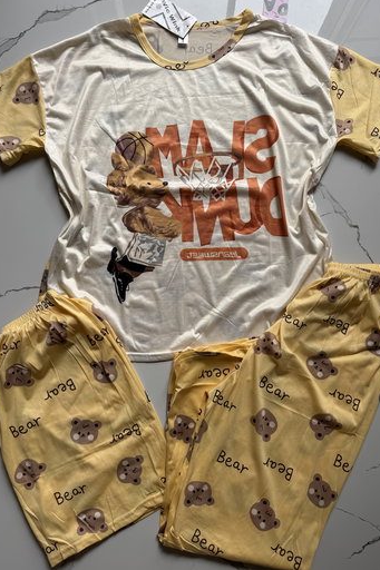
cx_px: 191
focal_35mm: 26
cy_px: 274
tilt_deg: -84.9
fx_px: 412
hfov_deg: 49.5
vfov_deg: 69.4
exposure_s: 1/499
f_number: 1.78
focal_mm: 6.76
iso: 80
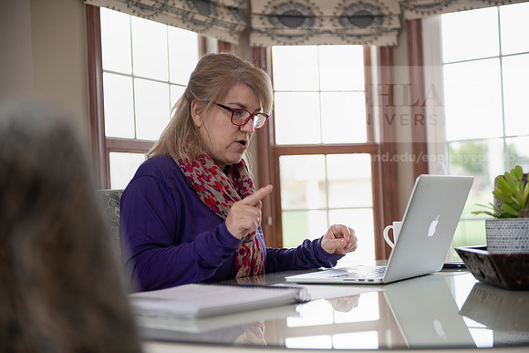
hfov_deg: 34.5
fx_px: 852
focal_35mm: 58
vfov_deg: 23.4
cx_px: 264
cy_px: 176
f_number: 2.8
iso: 320
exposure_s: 1/250
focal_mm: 58
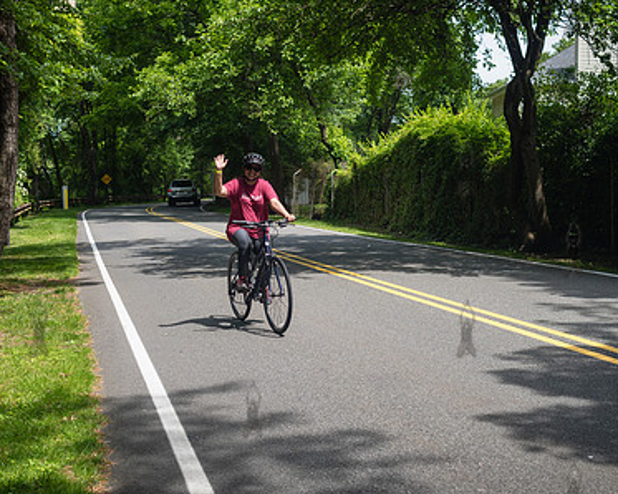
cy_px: 248
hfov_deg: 35.9
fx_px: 951
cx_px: 252
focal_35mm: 52
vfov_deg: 29.1
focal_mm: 35
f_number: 4
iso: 200
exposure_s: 1/800
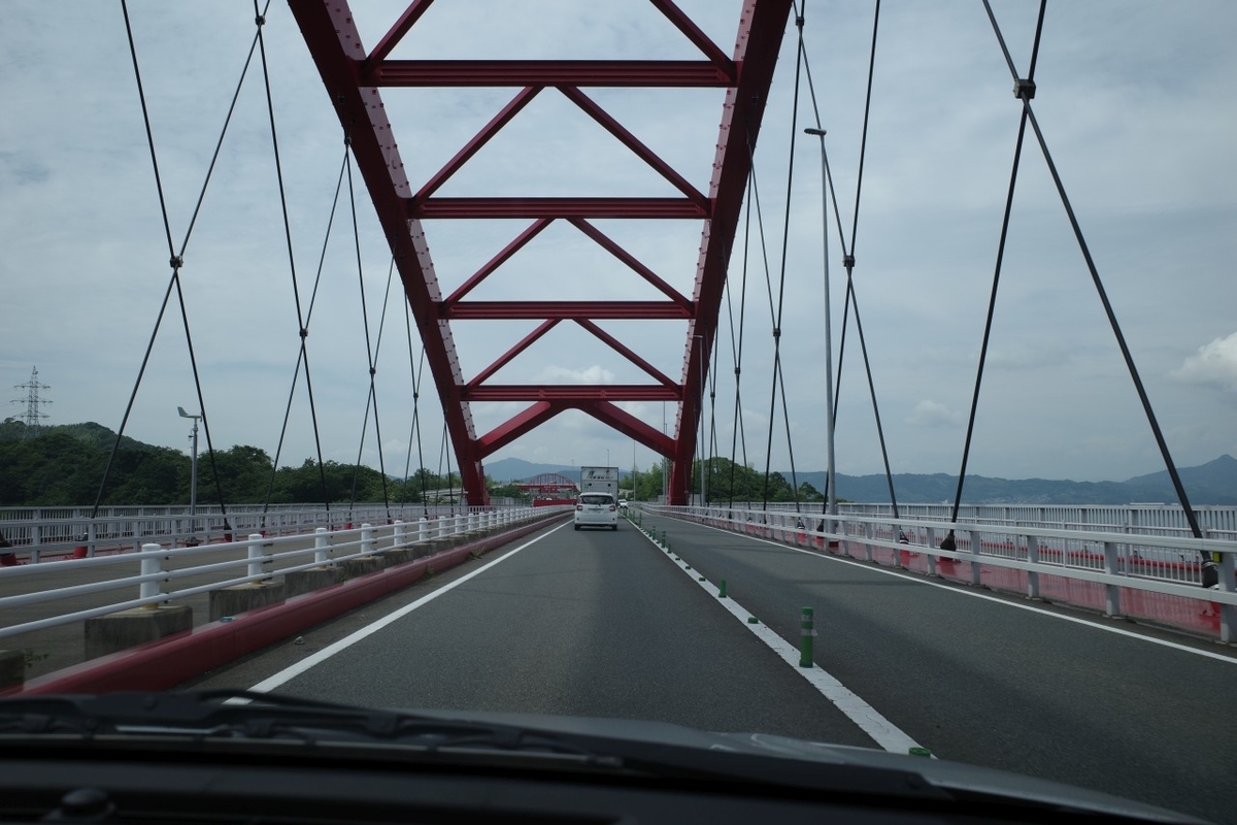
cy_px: 412
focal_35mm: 28
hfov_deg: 65.5
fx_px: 962
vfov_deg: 46.4
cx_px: 618
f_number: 5.6
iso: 100
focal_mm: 18.3
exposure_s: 1/640
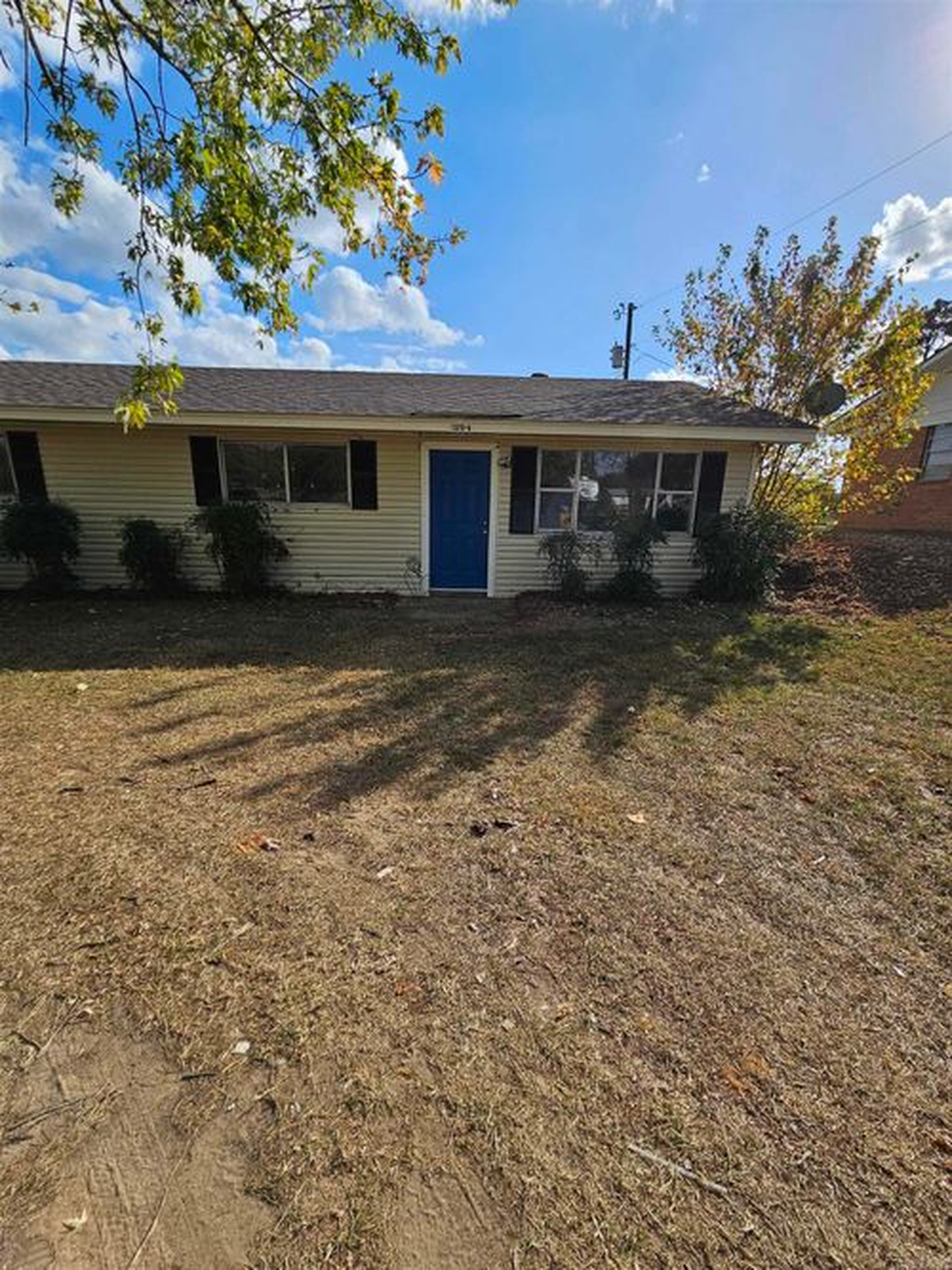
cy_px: 635
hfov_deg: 89.9
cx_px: 476
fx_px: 477
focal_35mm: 13
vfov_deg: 106.2
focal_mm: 2.2
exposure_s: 1/2664
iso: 50
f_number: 2.2
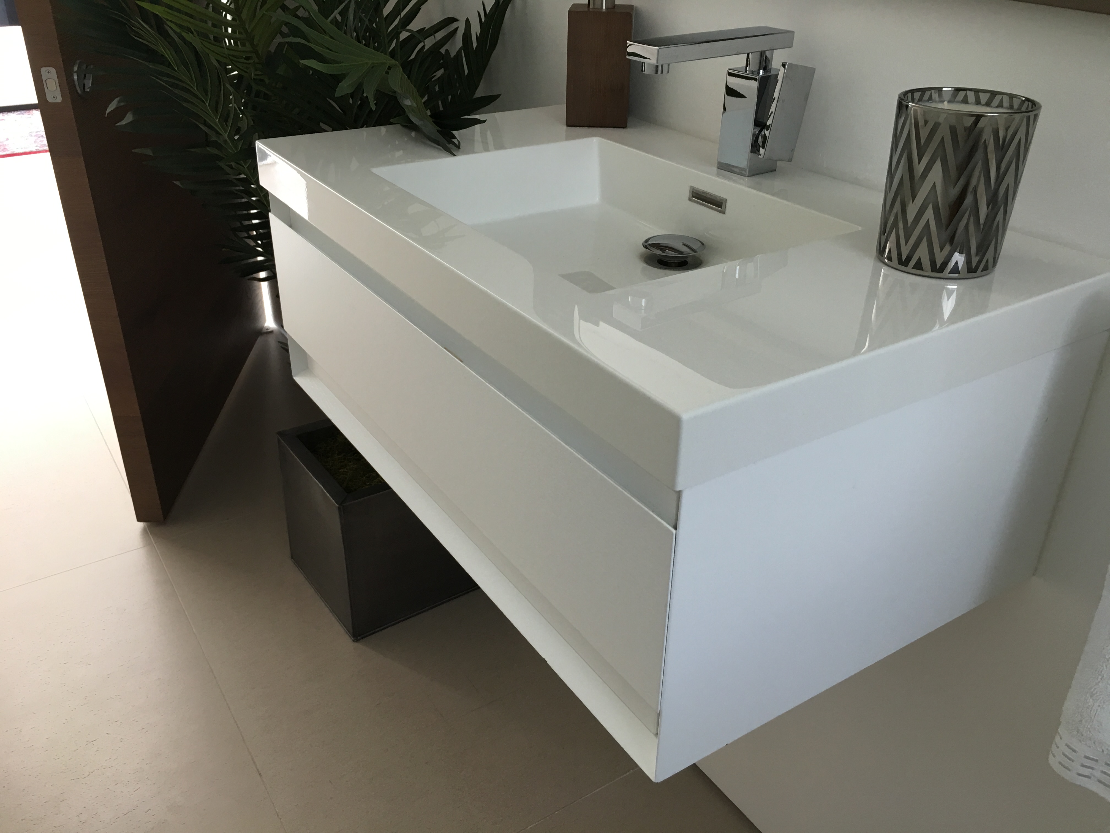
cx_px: 555
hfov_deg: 61.7
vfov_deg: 48.2
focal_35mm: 29
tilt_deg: -27.4
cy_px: 416
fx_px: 930
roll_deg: -0.6
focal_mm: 4.15
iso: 25
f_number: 2.2
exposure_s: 1/15
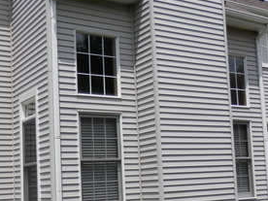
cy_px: 133
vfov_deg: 25.1
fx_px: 449
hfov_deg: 33.2
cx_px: 138
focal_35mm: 58
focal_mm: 4.5
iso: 80
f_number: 8.7
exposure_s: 1/200
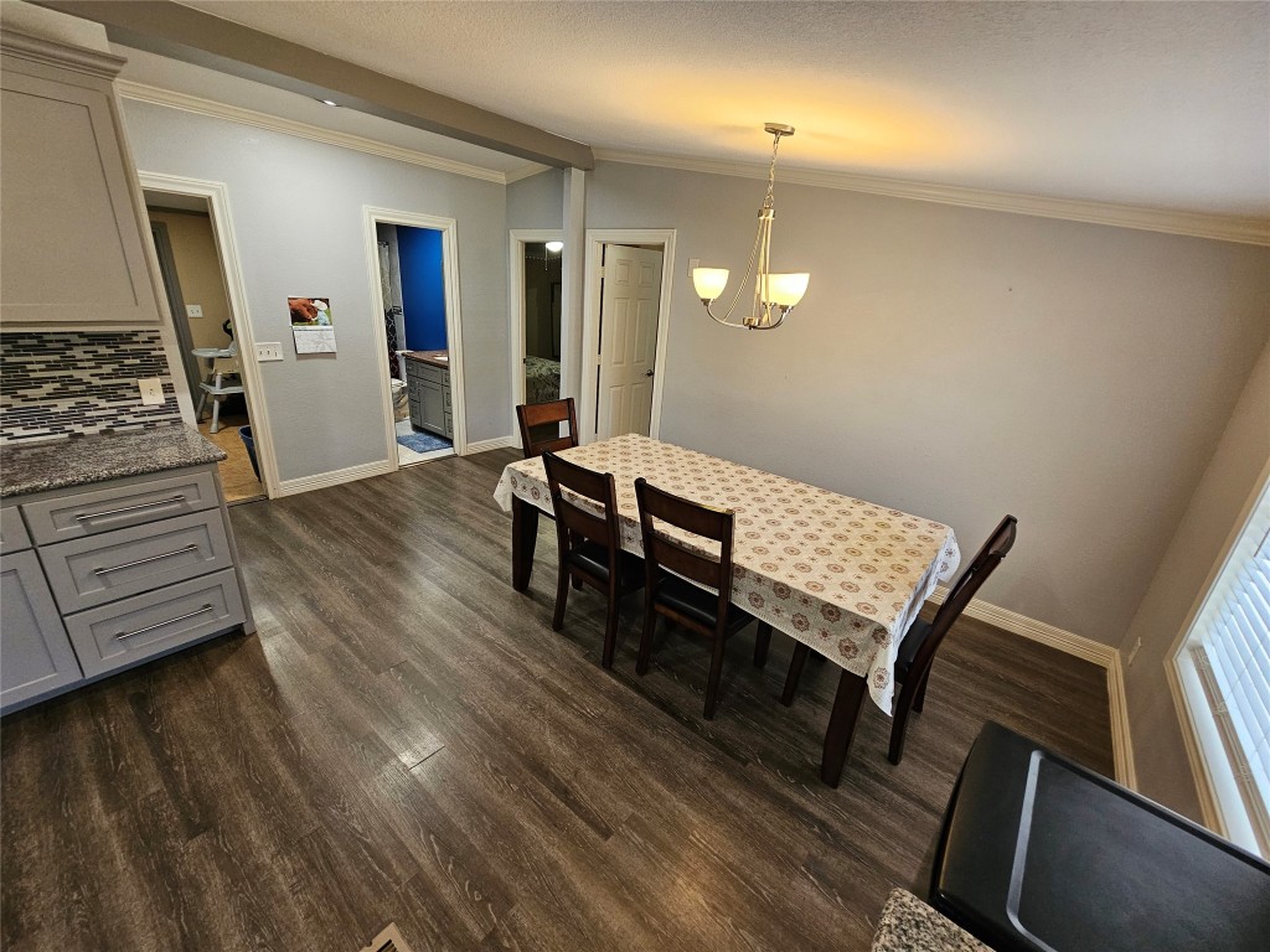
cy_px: 476
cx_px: 635
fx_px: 477
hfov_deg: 106.2
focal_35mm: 13
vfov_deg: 89.9
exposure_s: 1/60
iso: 250
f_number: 2.2
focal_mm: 2.2
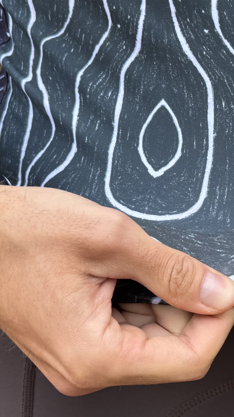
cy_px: 220
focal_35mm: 66
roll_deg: -0.1
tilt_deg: -23.4
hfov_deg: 17.4
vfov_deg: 31.9
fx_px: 728
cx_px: 278
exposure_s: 1/553
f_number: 1.78
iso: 80
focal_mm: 6.76
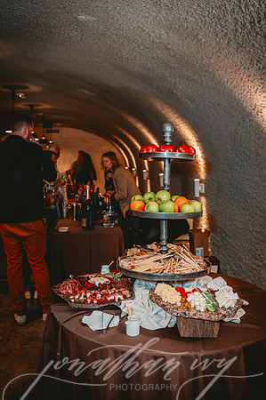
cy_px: 200
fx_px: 378
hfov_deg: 38.8
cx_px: 133
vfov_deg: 55.8
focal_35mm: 34
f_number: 4
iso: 2000
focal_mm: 34
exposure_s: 1/60
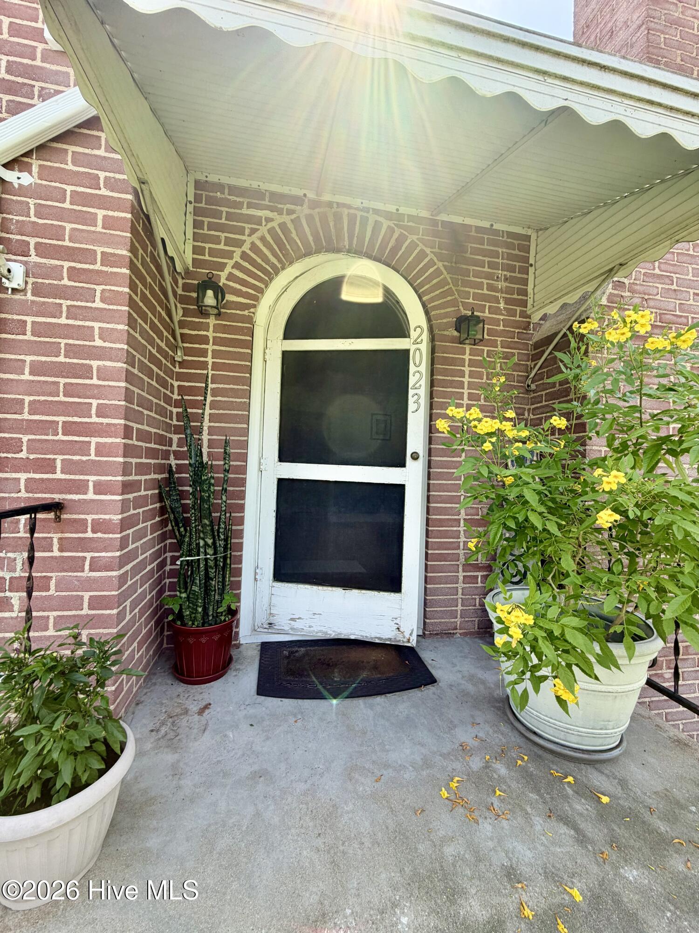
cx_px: 350
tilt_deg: +1.0
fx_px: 377
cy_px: 466
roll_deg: -2.7
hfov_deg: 85.7
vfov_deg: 102.1
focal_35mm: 14
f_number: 2.2
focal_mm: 2.22
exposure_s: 1/258
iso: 40
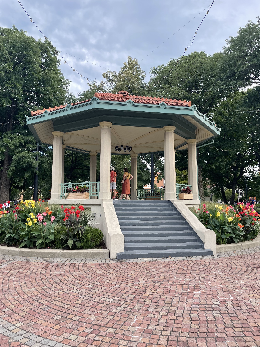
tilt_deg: +7.7
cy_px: 174
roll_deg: +0.3
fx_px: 260
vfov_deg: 67.3
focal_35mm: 26
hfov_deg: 53.1
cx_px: 130
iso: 32
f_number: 1.6
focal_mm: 4.2
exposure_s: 1/807
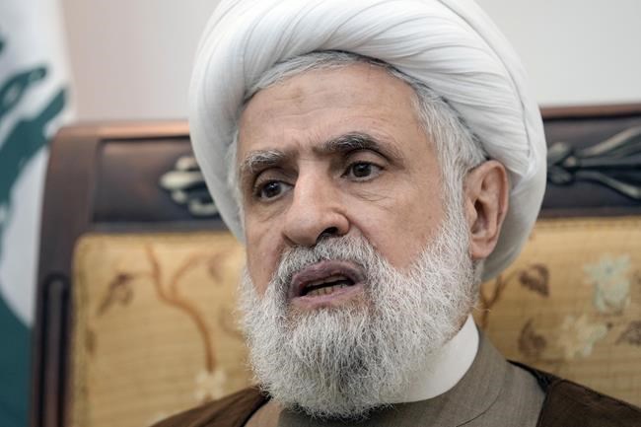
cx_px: 320
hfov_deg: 10.3
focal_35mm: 200
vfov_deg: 6.9
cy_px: 214
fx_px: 3560
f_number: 3.5
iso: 1600
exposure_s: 1/200
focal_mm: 200
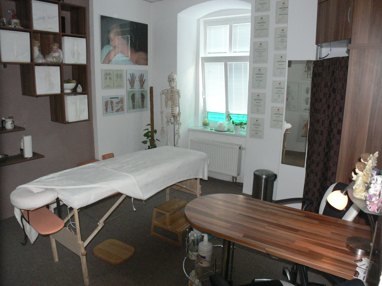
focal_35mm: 35
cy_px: 143
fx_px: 386
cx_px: 191
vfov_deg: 40.7
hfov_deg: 52.6
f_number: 2.8
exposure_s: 1/30
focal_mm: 7.4
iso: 320
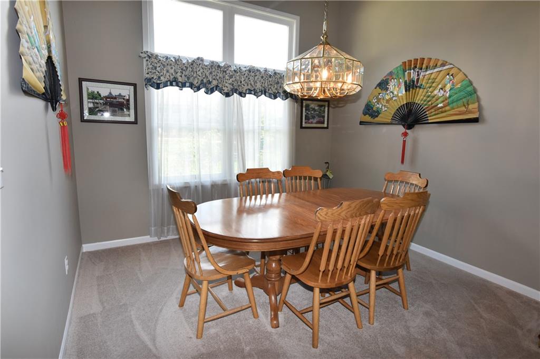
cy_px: 180
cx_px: 270
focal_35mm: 18
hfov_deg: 90.0
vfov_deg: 67.3
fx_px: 270
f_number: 5.6
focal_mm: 12
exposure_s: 1/125
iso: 720
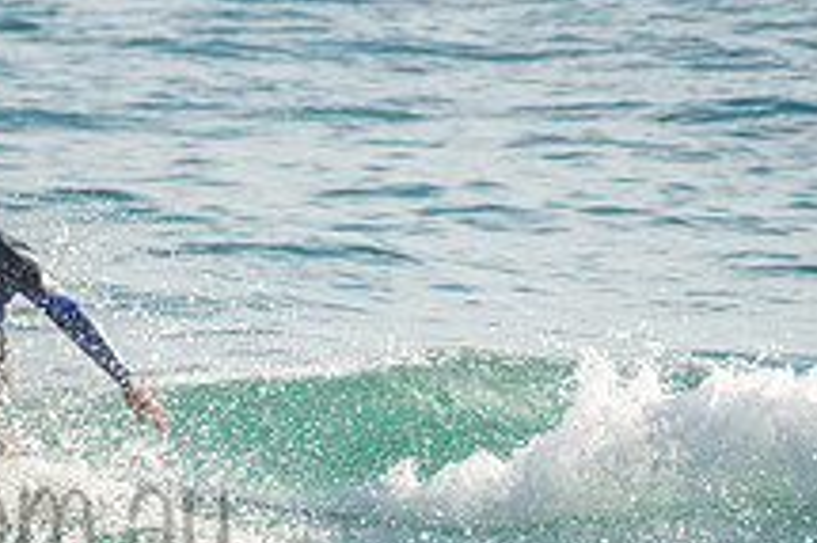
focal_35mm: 1351
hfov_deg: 1.5
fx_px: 30636
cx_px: -171
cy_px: 473
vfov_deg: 1.0
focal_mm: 500
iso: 180
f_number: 5.6
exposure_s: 1/2000
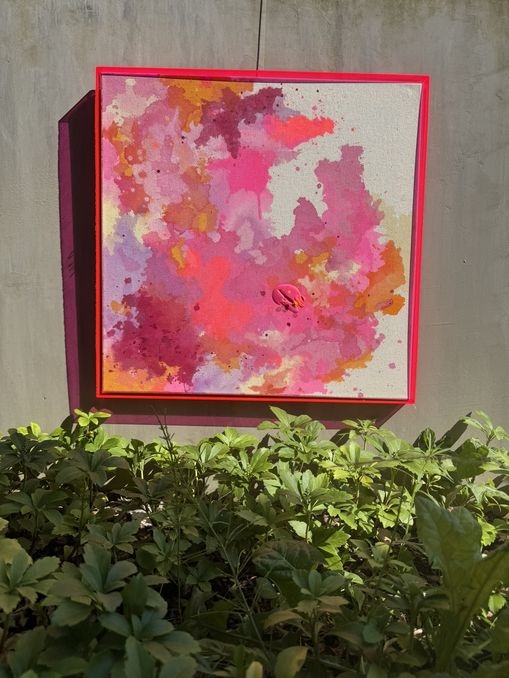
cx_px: 254
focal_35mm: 24
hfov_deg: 56.8
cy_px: 339
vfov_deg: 71.6
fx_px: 471
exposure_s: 1/4310
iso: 80
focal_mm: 6.76
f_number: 1.78
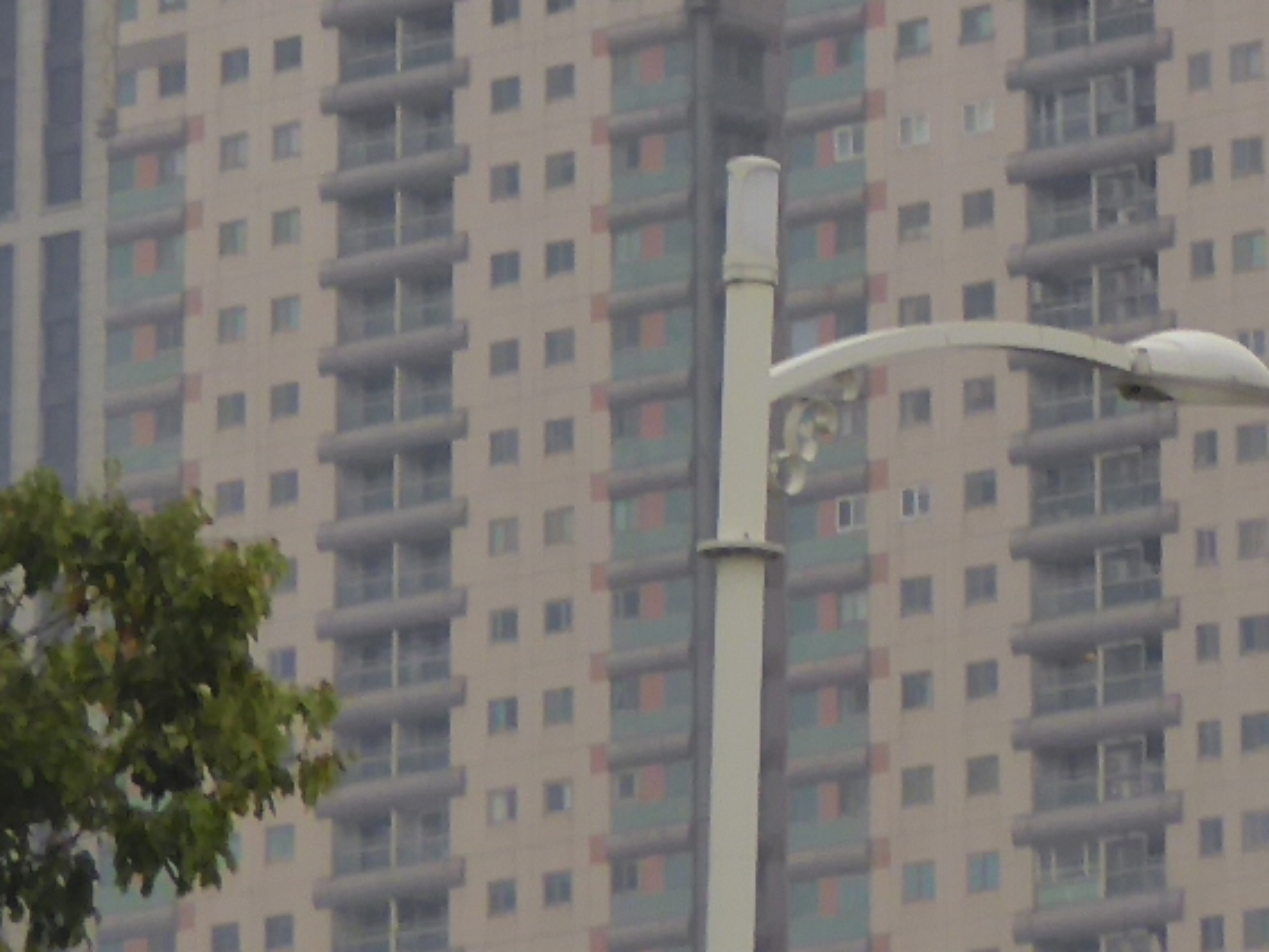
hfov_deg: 5.8
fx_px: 12540
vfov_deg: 4.3
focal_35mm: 342
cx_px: 934
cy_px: -90
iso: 160
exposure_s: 1/60
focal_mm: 12.5
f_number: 4.5
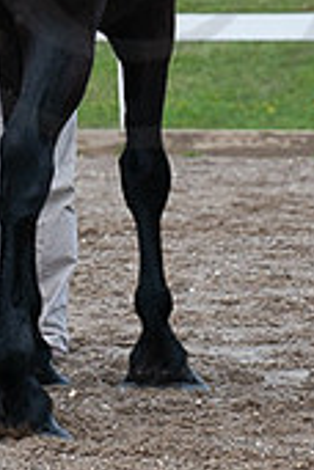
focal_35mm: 421
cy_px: -96
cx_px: 120
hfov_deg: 3.3
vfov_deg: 4.9
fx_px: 5508
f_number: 5.6
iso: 800
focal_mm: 160
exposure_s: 1/1000
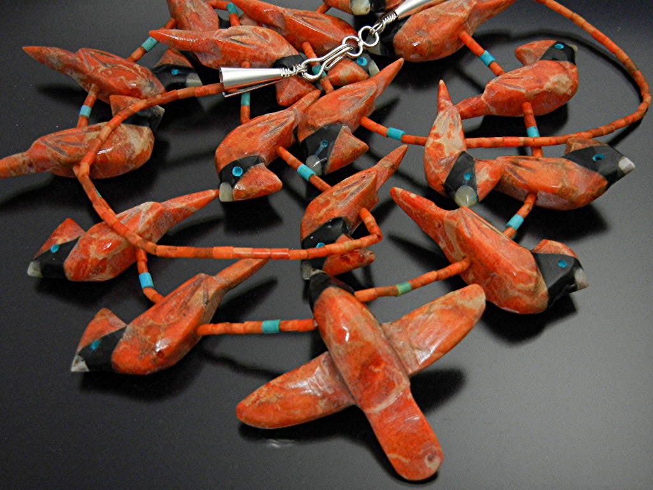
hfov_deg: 36.8
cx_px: 326
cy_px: 245
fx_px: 981
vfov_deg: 28.0
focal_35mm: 52
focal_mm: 9.3
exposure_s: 1/30
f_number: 7.8
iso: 800
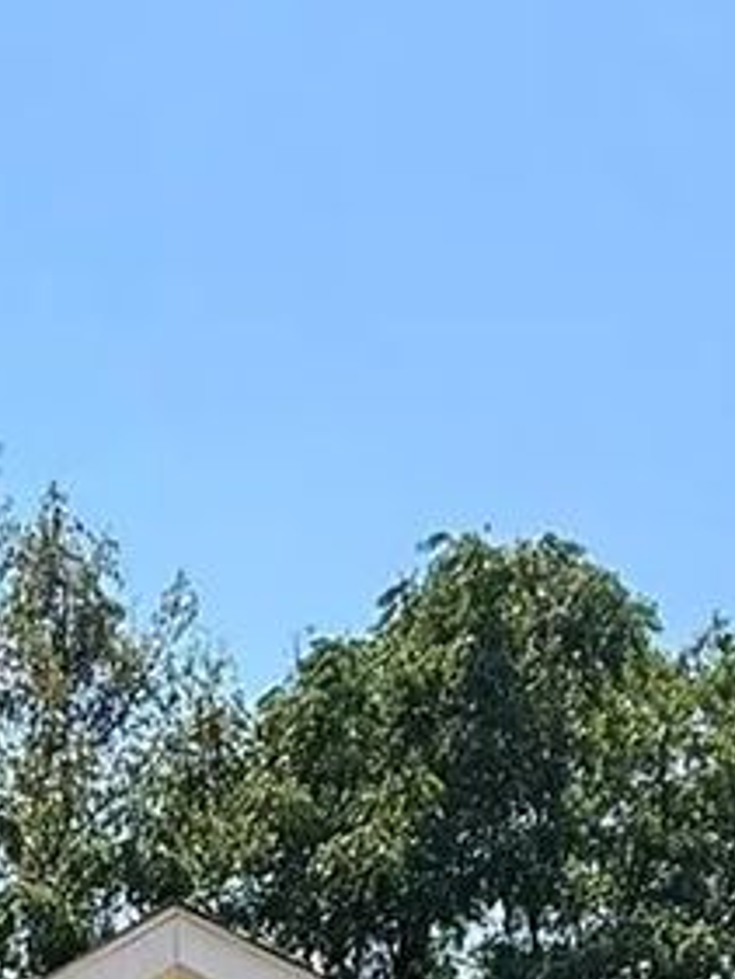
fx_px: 1924
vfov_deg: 19.5
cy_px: 1855
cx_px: 52
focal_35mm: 68
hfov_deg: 21.1
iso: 50
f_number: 2.2
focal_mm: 2.22
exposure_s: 1/1087
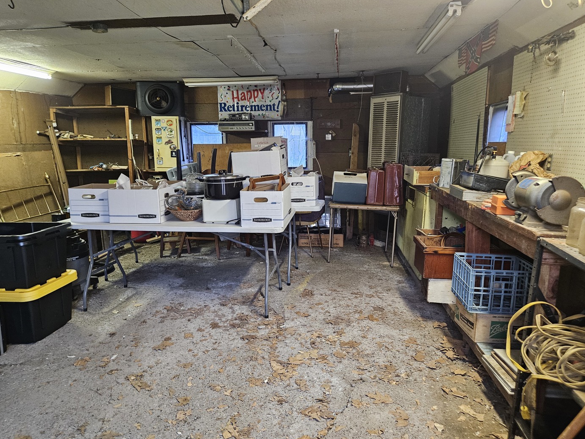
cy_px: 216
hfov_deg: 71.6
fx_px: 406
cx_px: 298
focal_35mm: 24
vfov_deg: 56.8
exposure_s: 1/60
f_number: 1.8
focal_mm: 5.4
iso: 640
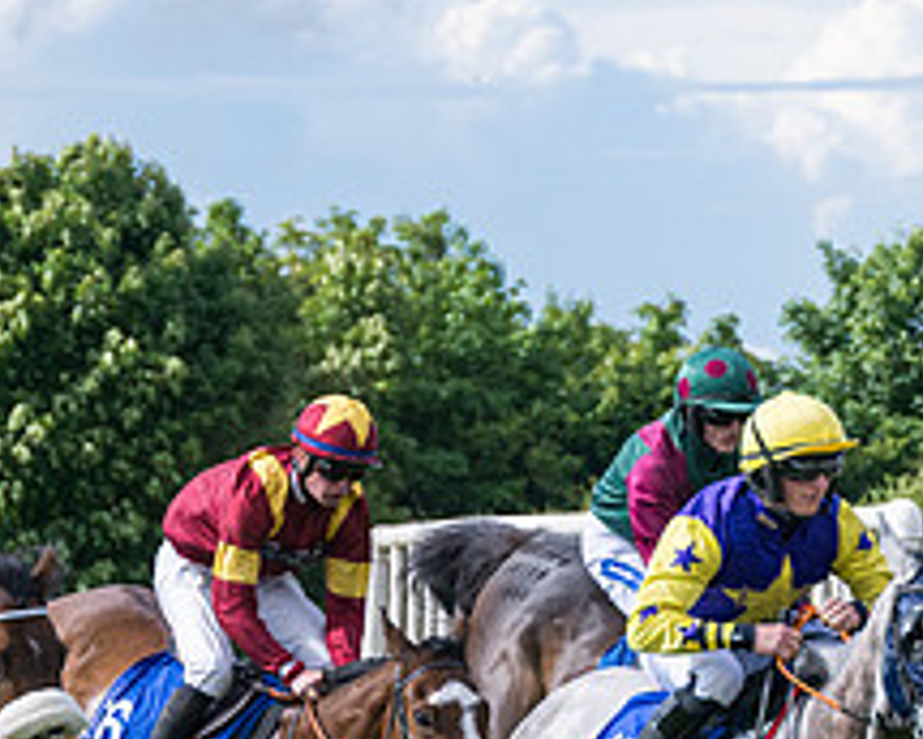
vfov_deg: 4.5
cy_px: 762
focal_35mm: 343
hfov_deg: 5.6
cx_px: -375
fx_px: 9370
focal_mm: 98
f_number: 4
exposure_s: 1/4000
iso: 400
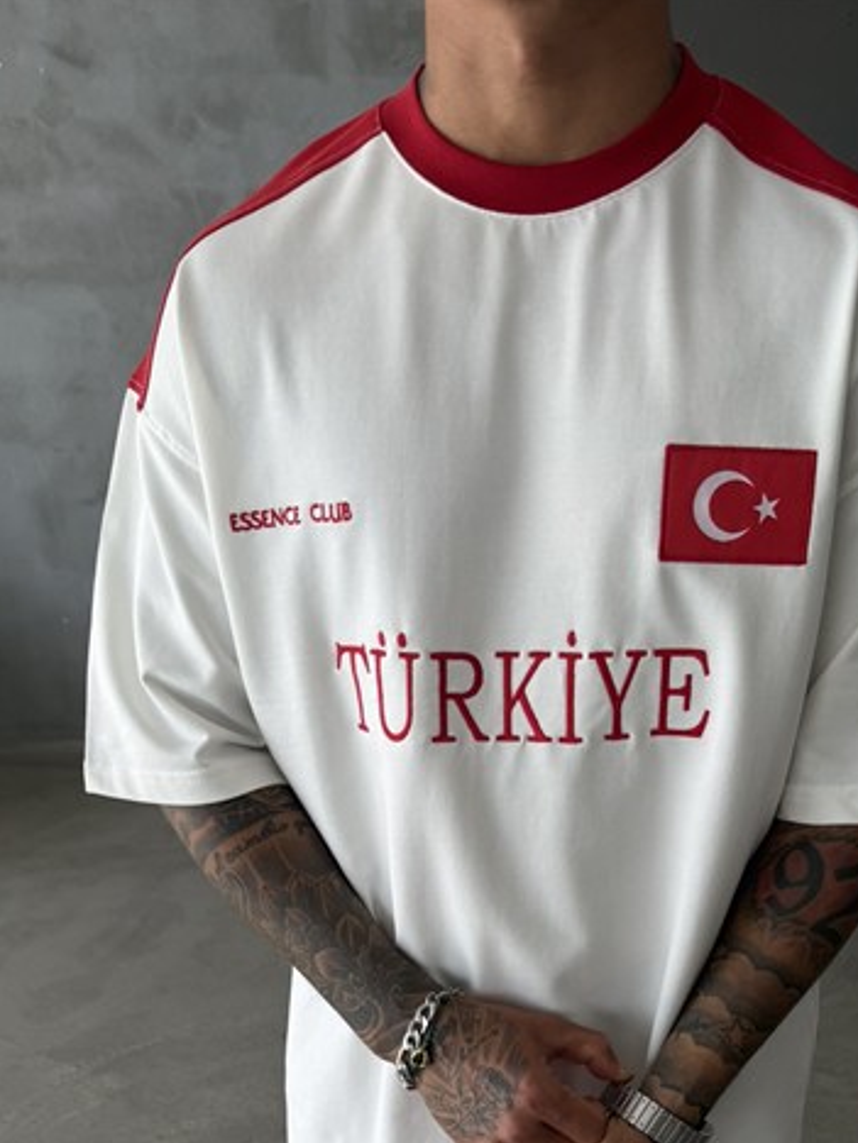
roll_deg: -1.3
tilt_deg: -29.9
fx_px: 1355
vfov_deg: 42.9
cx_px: 533
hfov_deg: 35.0
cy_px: 967
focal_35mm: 41
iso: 80
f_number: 1.78
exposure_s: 1/563
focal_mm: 6.76
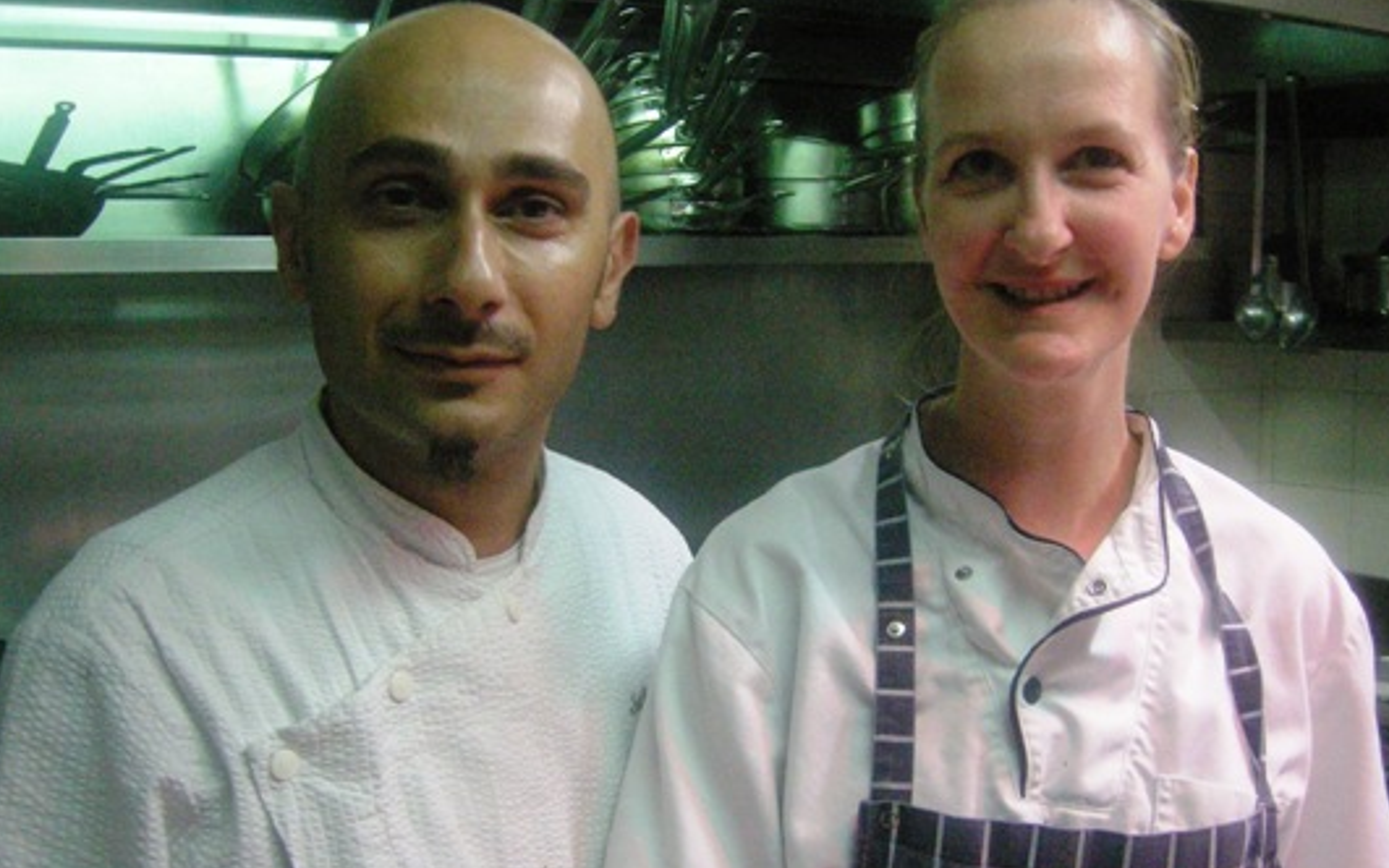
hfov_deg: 43.4
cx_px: 774
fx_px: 1742
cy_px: 481
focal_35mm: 46
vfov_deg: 28.0
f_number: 2.7
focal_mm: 7.5
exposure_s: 1/146
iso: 791
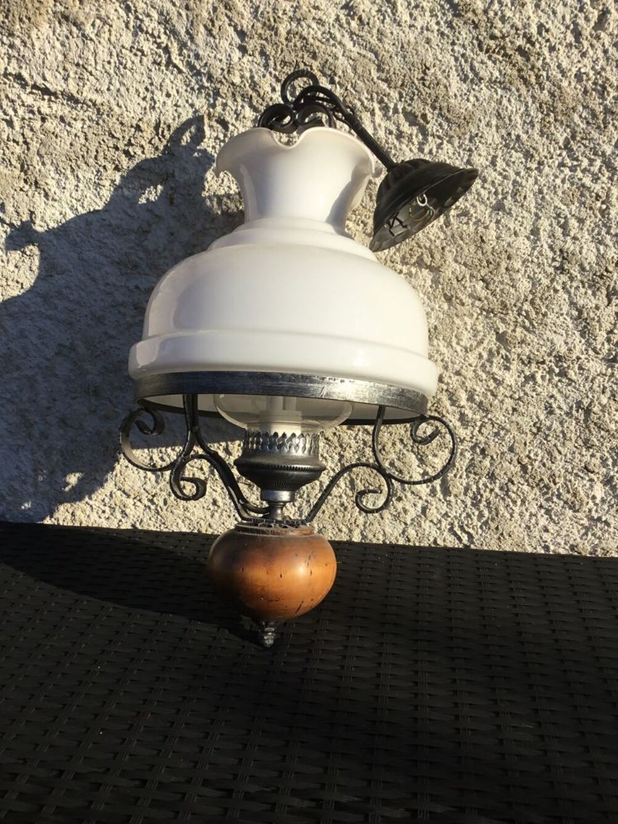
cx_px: 309
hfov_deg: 45.4
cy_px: 412
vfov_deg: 58.3
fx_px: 738
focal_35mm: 31
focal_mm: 3.3
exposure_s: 1/1456
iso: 25
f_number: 2.4
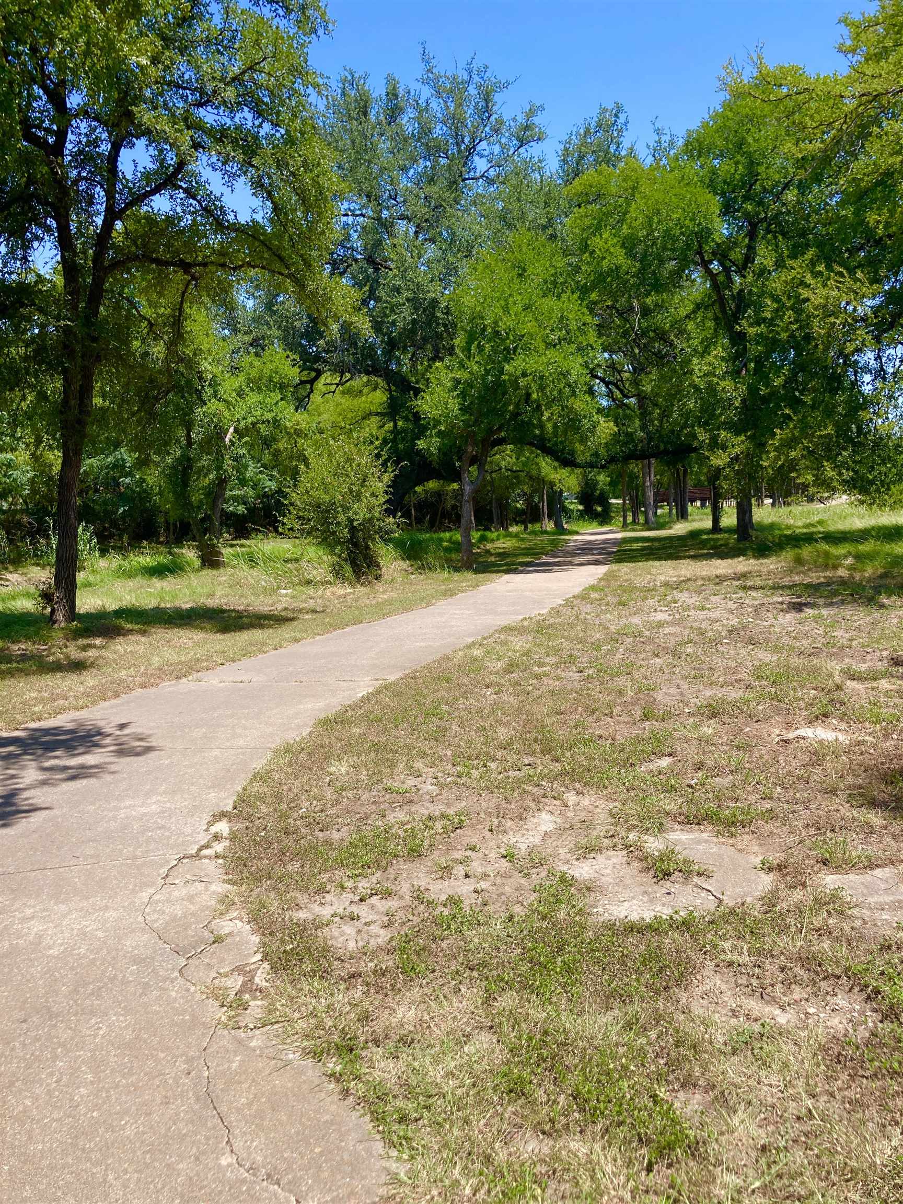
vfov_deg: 63.4
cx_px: 452
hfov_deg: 49.7
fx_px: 974
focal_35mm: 28
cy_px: 602
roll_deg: +1.7
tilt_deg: -4.2
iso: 20
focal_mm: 3.99
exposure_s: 1/1473
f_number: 1.8
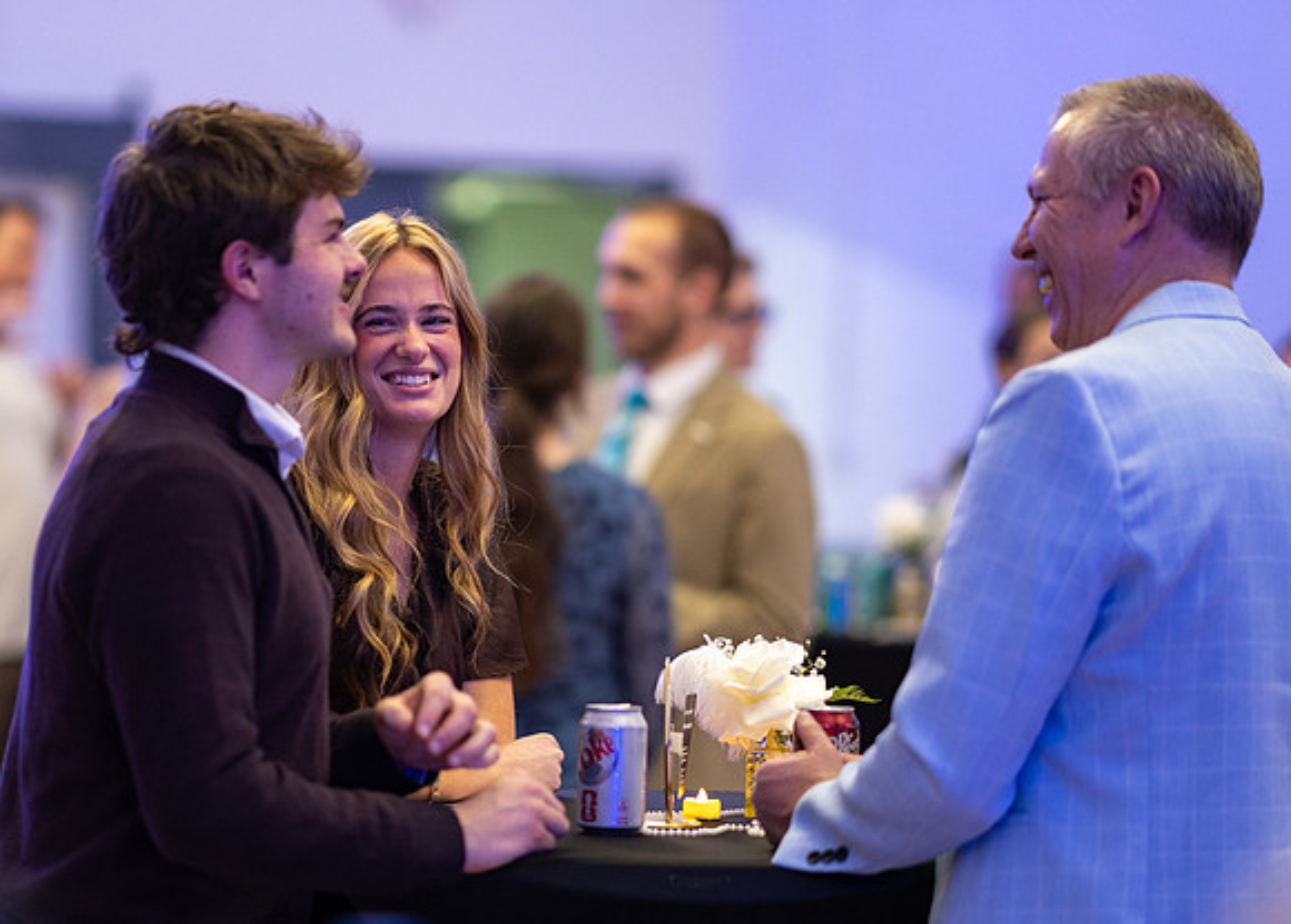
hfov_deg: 12.2
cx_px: 435
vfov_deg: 8.8
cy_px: 528
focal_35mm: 164
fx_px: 6017
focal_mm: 105
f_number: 1.4
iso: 1000
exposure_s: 1/160
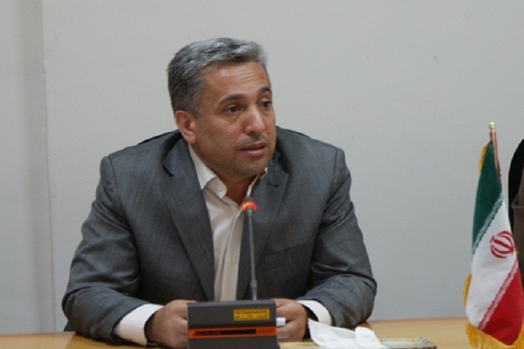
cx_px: 262
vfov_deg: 13.0
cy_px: 174
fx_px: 1528
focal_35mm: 105
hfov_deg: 19.5
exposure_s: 1/8
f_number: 5.6
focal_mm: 70
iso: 400
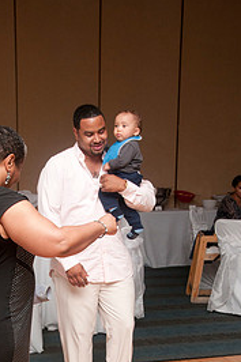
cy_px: 301
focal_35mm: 71
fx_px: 714
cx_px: 67
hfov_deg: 19.1
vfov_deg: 27.8
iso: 400
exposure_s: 1/125
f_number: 6.3
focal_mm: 28
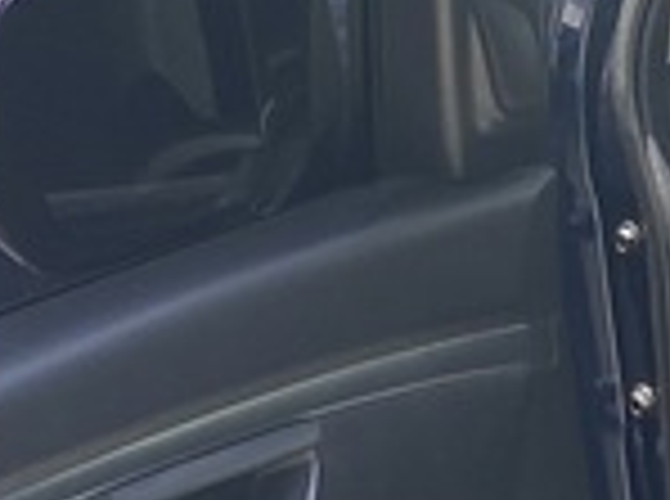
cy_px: 1005
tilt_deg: -34.5
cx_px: 1012
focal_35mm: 140
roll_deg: +2.4
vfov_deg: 9.8
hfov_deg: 13.3
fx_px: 2703
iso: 32
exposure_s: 1/370
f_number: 1.8
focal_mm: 4.25
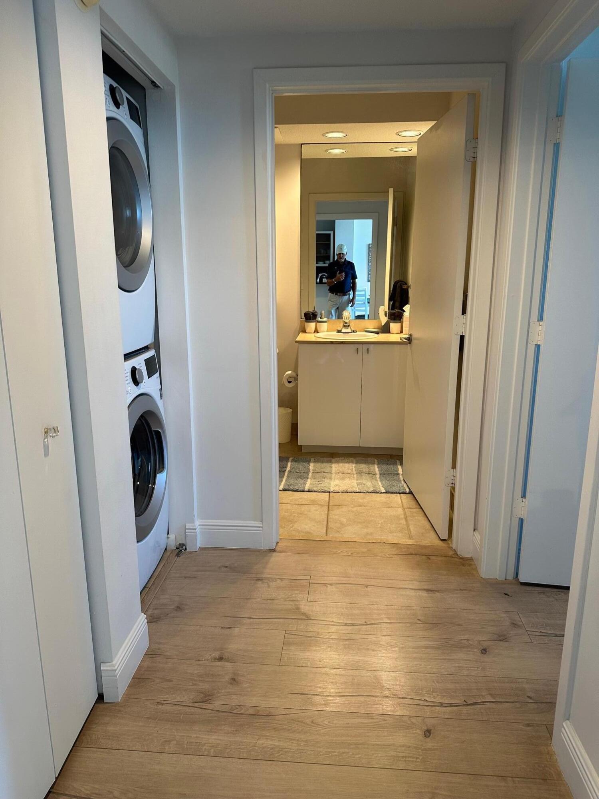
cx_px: 300
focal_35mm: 24
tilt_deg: -12.8
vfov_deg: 71.6
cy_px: 400
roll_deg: -0.4
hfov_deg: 56.8
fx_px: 554
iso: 125
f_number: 1.78
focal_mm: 6.86
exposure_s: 1/60
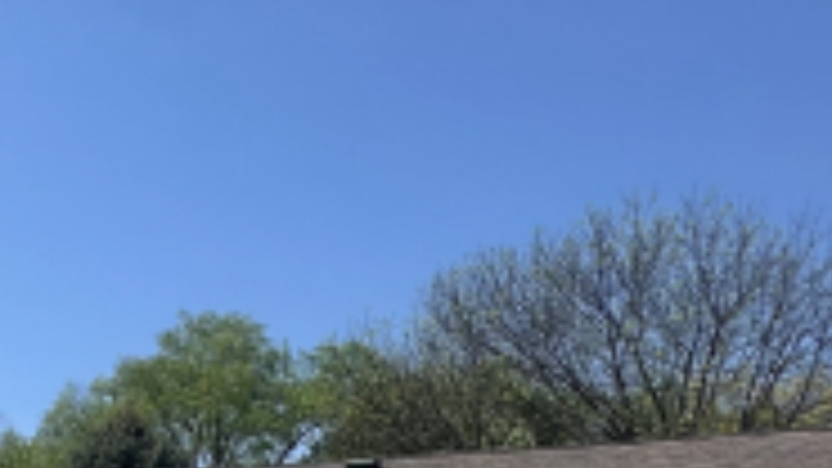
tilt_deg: +4.2
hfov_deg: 31.2
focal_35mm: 55
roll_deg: -3.1
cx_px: -191
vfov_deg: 20.0
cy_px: 612
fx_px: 1213
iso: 50
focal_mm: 2.22
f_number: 2.2
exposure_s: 1/2353
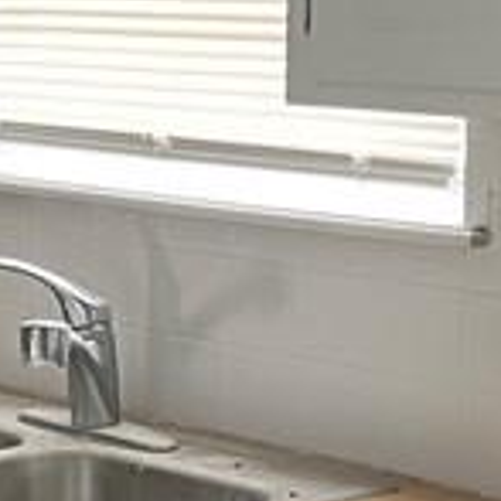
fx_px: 2620
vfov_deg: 10.9
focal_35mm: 160
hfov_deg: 10.1
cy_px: 259
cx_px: -501
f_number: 1.6
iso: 250
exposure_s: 1/60
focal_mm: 5.1
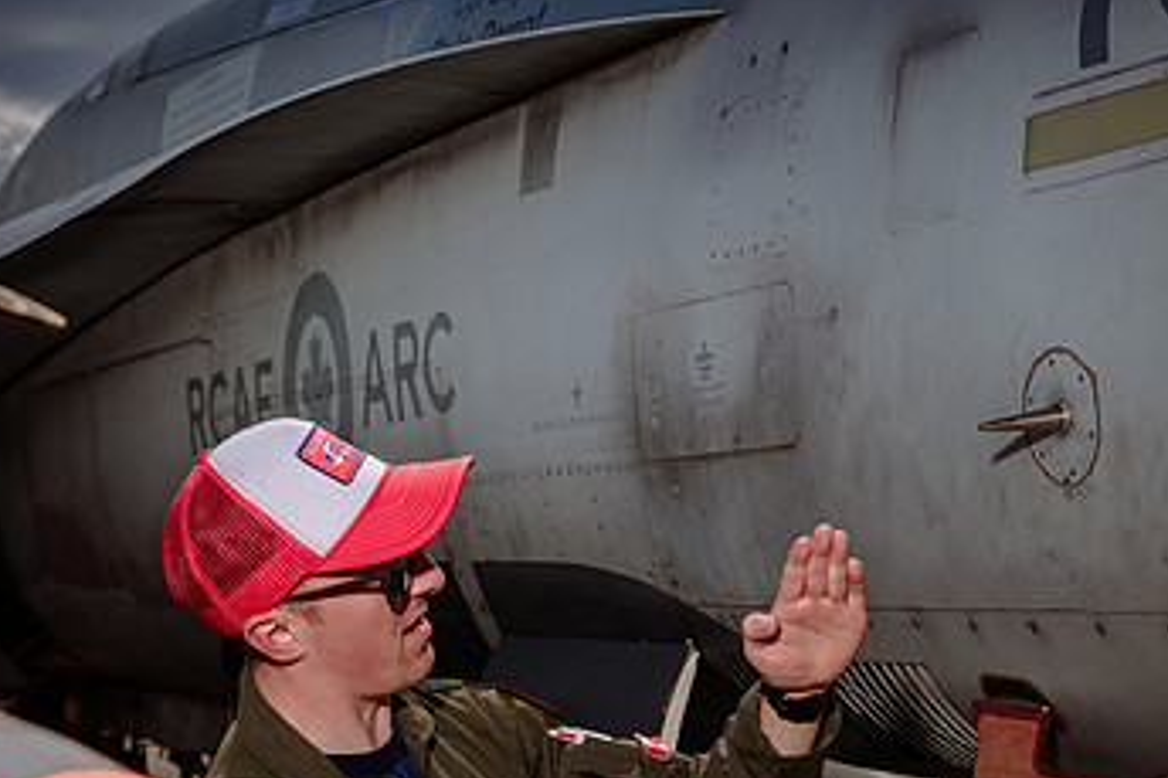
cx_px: 713
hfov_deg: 25.0
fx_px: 2627
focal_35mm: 81
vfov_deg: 16.8
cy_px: 535
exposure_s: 1/250
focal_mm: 48
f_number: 8
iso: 64
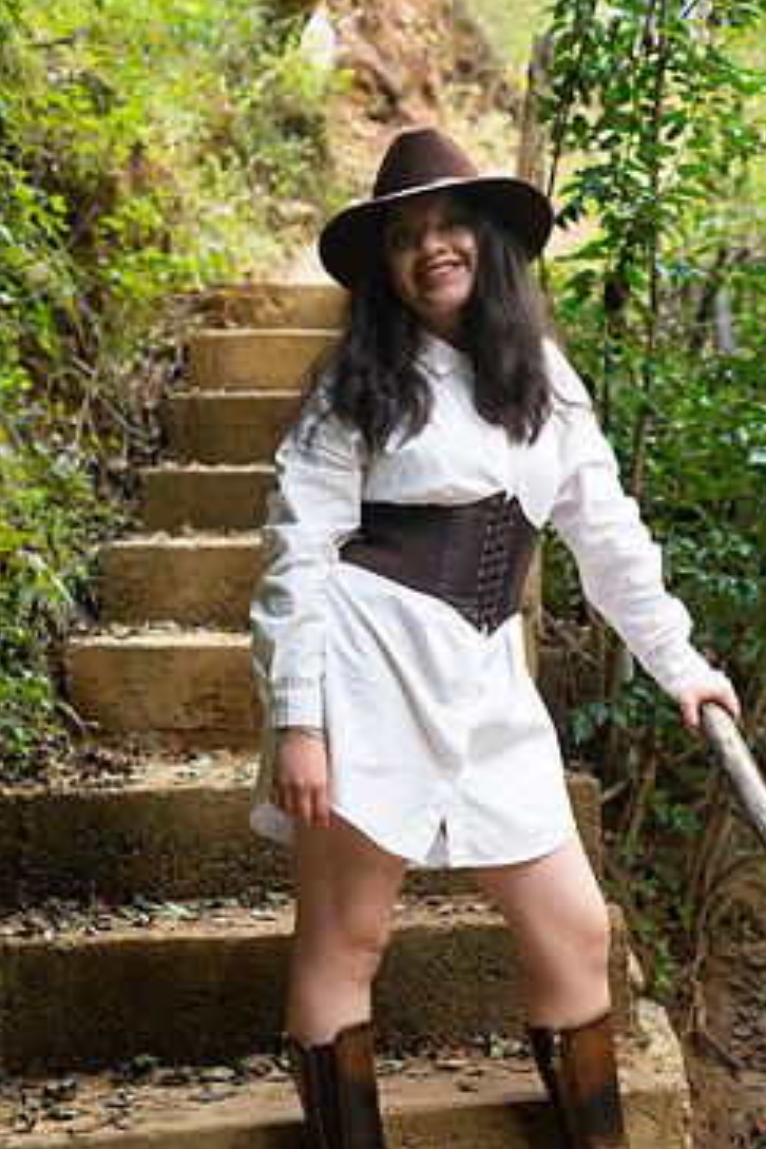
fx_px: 1979
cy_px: 655
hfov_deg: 21.9
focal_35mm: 62
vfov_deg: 32.3
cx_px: 472
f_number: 4
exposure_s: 1/400
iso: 400
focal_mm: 50
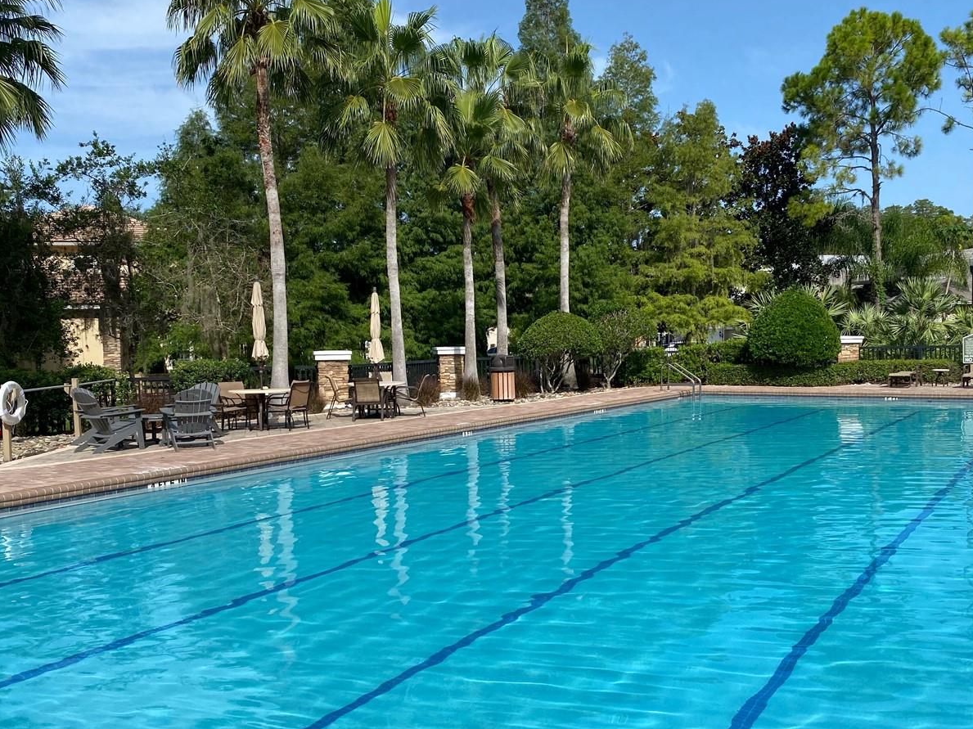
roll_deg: +1.3
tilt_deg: -4.0
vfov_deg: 40.6
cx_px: 496
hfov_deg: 52.6
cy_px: 416
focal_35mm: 35
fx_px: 983
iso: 32
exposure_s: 1/2571
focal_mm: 4.25
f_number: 1.8
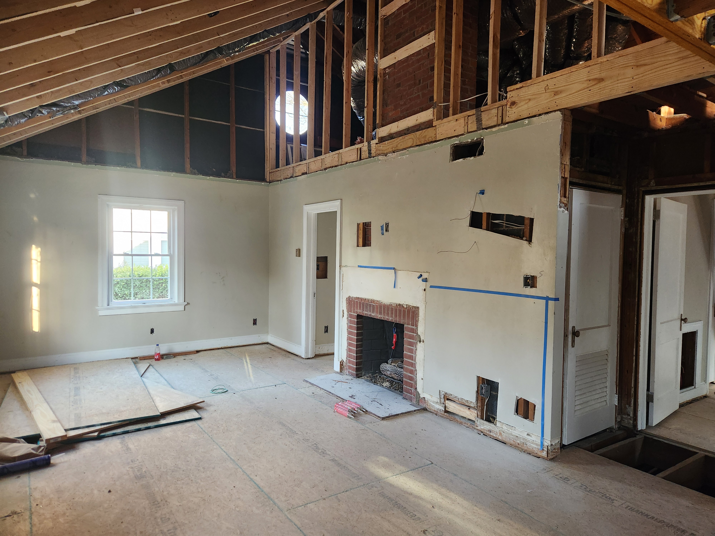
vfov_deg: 58.9
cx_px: 358
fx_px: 475
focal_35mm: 23
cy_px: 268
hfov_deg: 73.9
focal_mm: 5.4
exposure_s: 1/120
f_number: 1.8
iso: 500
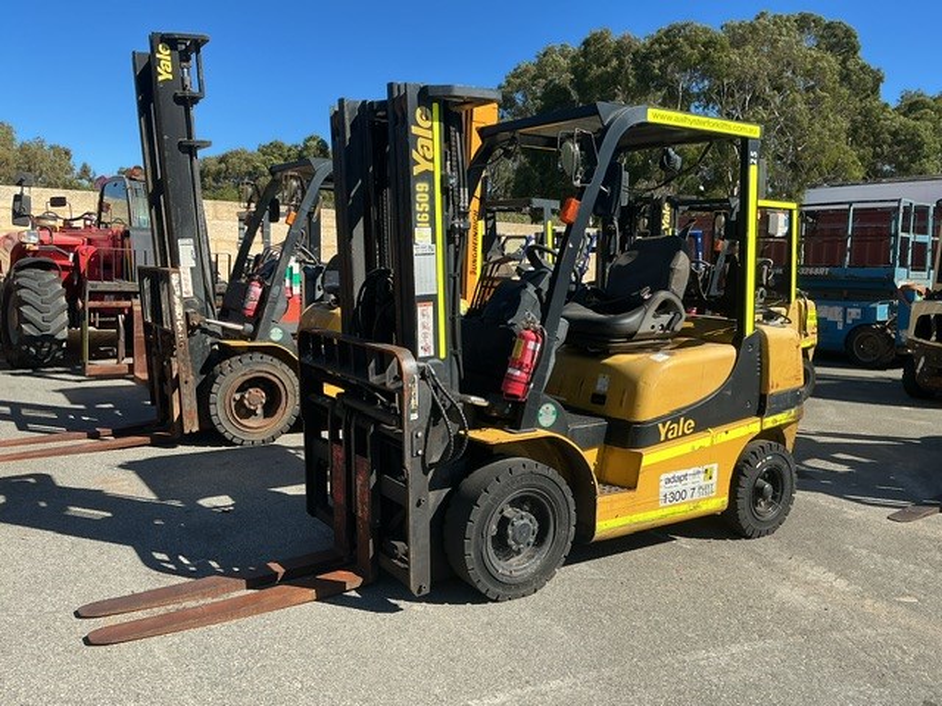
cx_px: 471
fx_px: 789
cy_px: 353
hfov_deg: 61.7
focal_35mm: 29
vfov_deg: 48.2
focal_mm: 3
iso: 25
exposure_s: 1/1168
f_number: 1.8
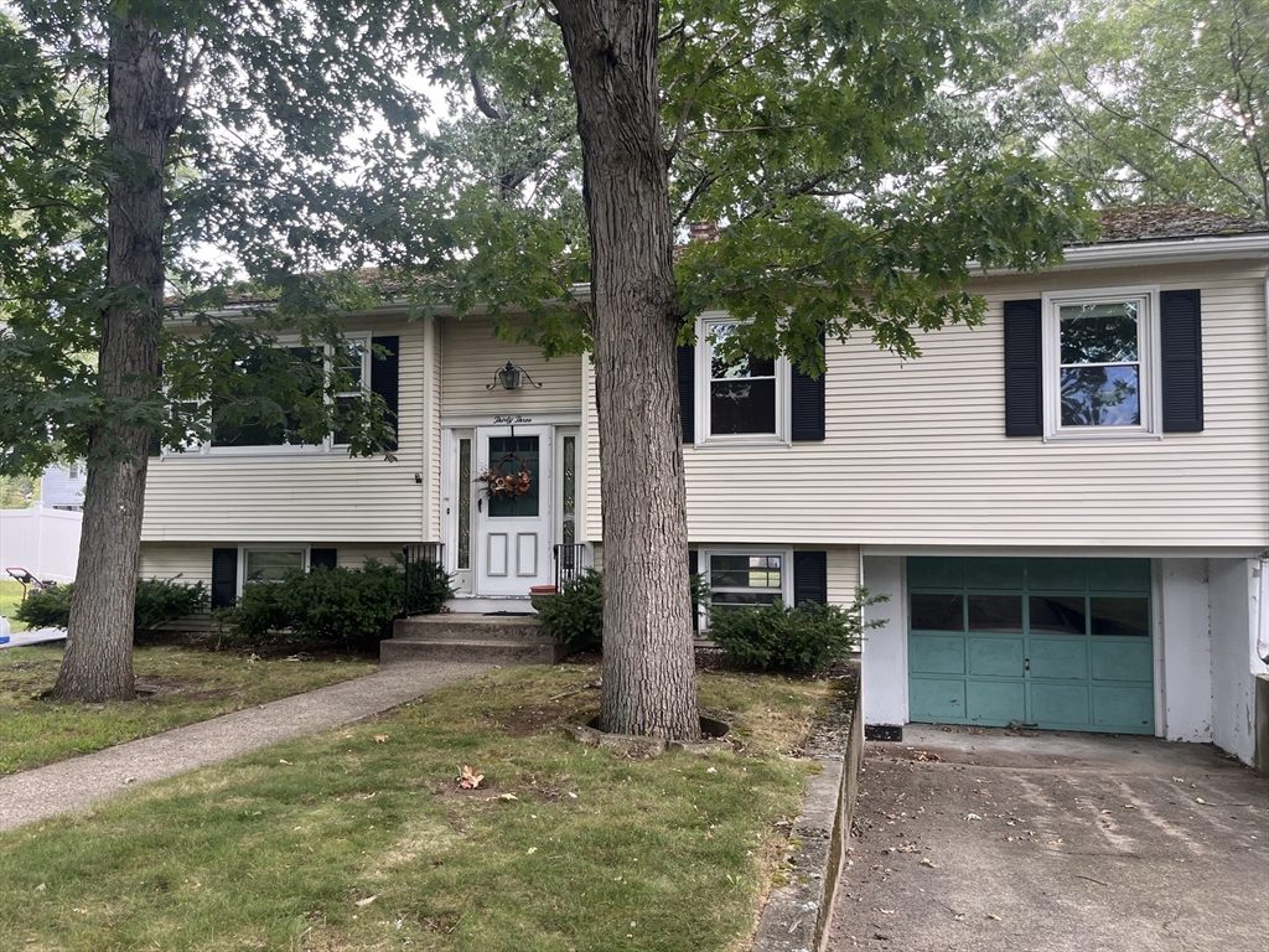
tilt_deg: +2.3
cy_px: 476
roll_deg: +0.1
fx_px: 953
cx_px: 634
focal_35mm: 26
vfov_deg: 53.1
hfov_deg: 67.3
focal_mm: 5.1
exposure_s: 1/209
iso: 40
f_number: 1.6
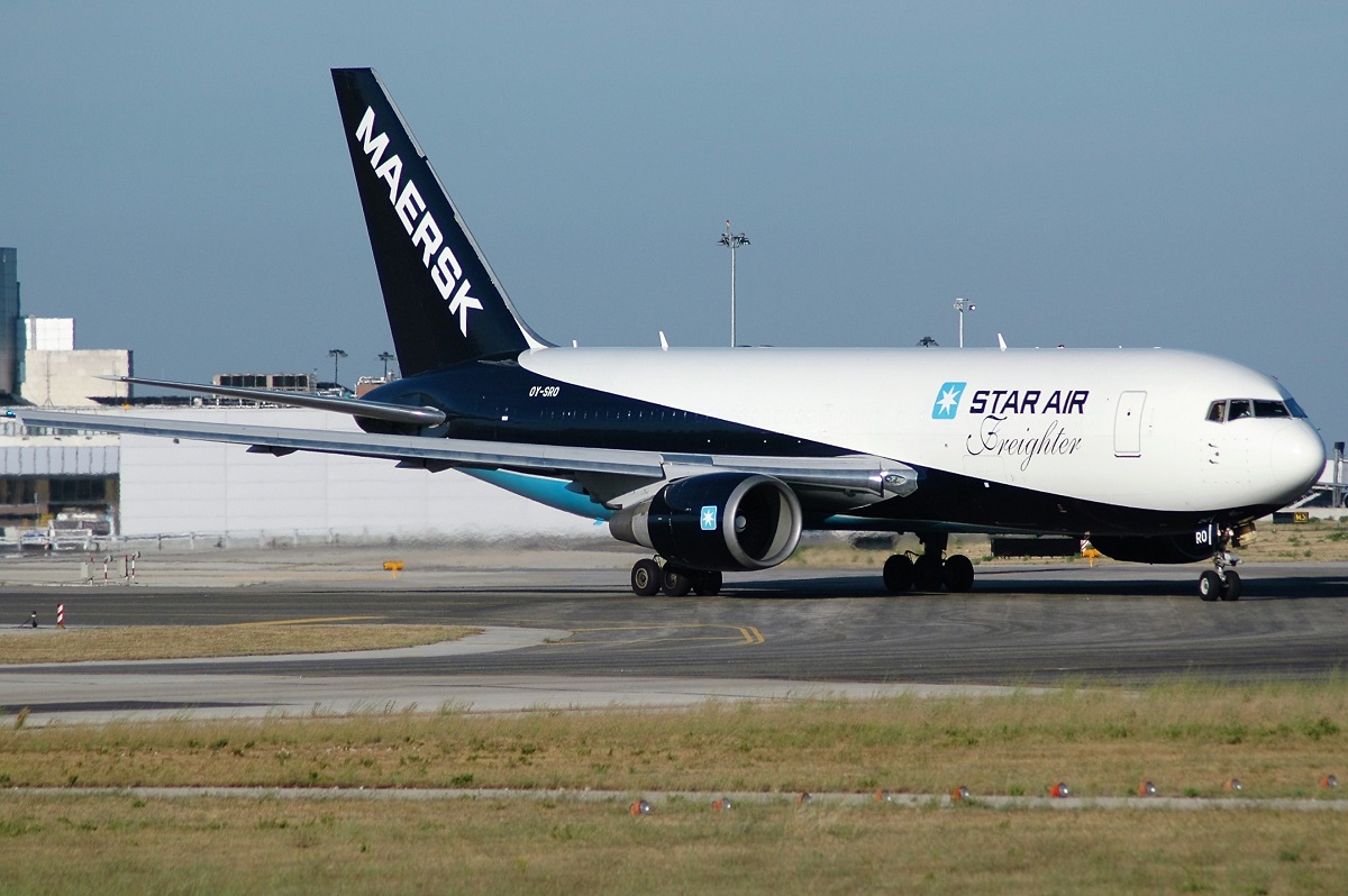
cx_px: 674
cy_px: 448
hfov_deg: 6.2
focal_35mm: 330
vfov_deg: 4.2
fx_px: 12346
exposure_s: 1/2000
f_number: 5.6
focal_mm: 220
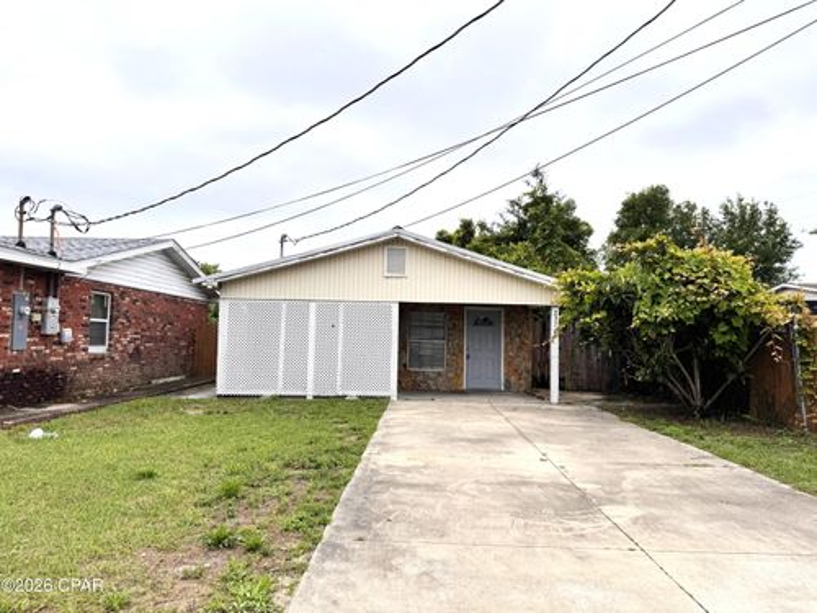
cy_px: 306
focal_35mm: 24
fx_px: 566
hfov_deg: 71.6
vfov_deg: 56.8
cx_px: 408
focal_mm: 6.76
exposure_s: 1/5814
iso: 80
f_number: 1.78
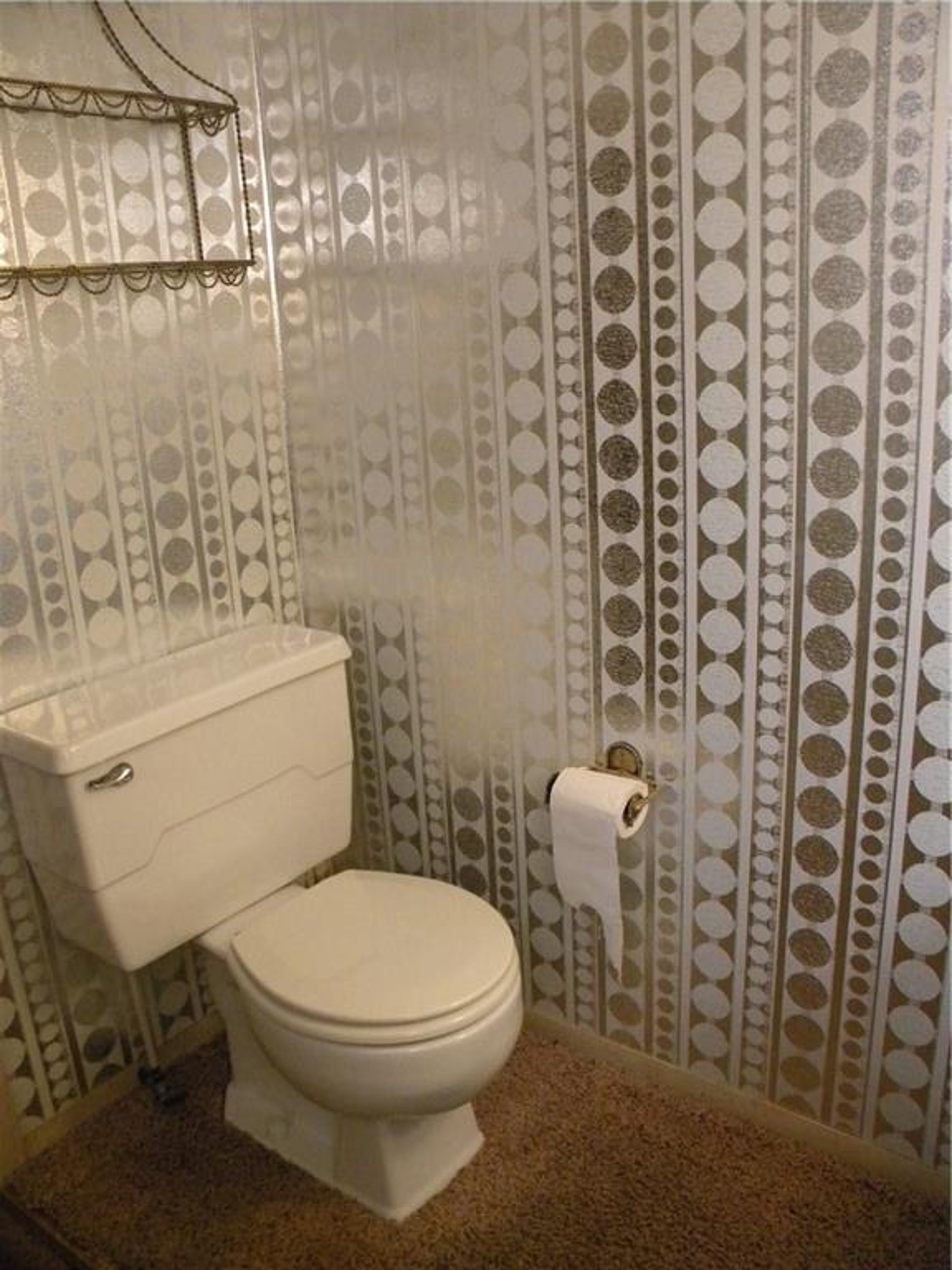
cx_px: 476
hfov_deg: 49.7
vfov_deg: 63.4
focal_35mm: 28
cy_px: 635
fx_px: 1027
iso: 800
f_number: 3.5
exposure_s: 1/121
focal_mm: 5
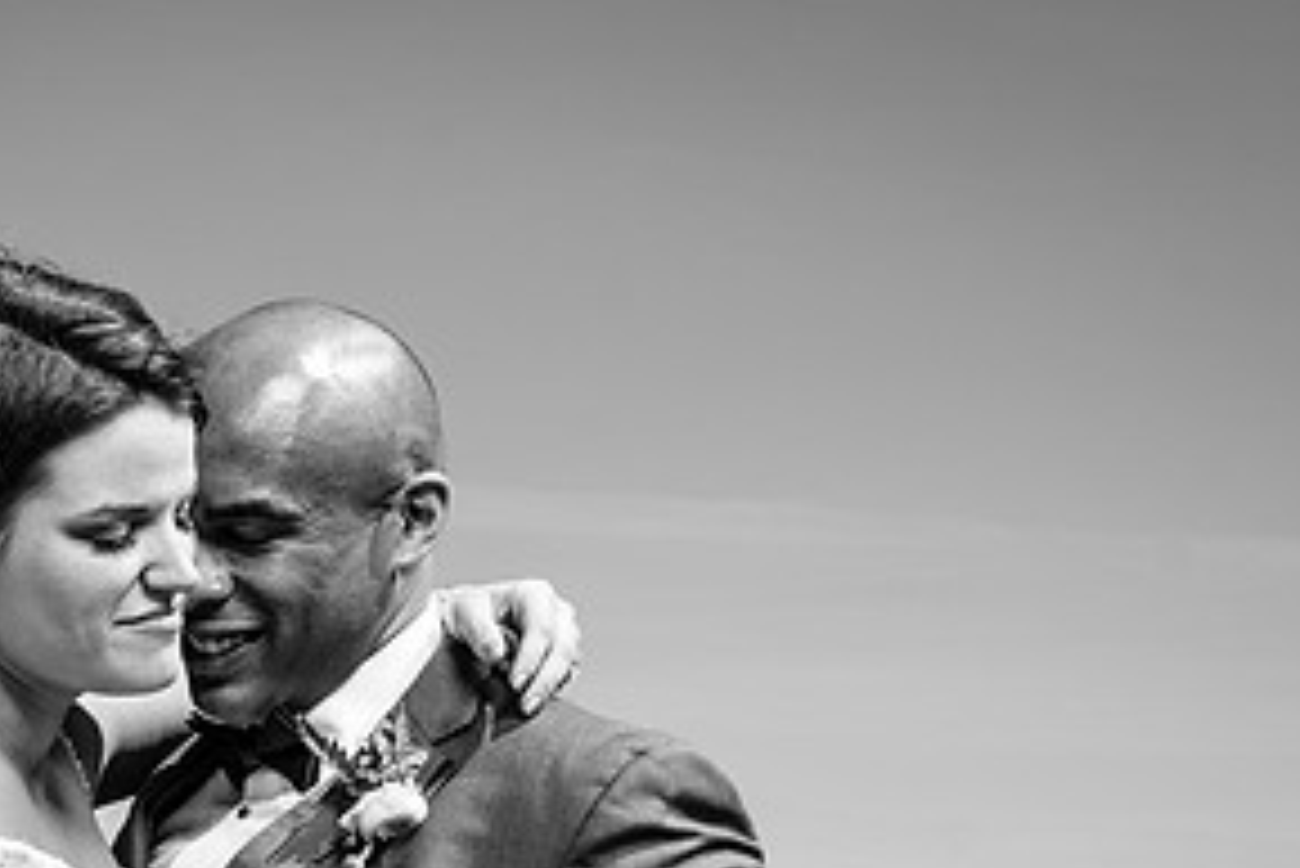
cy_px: 897
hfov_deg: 24.4
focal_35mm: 81
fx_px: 2926
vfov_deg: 16.5
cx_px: 140
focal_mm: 35
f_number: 7.1
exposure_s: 1/250
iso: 50
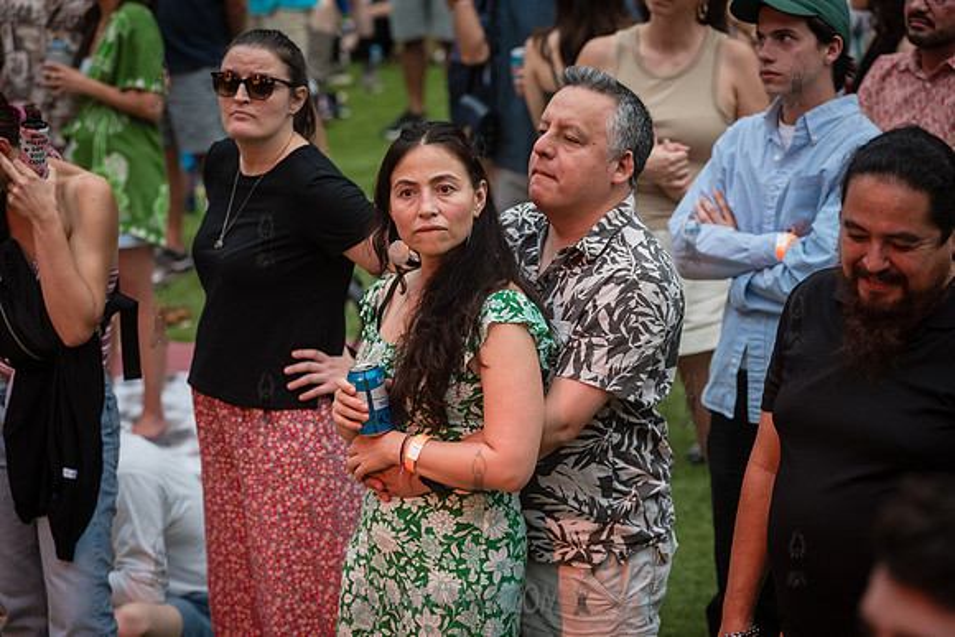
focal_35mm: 105
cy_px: 318
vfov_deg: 13.0
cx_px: 478
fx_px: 2786
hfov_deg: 19.5
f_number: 4
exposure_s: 1/320
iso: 2000
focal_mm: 105
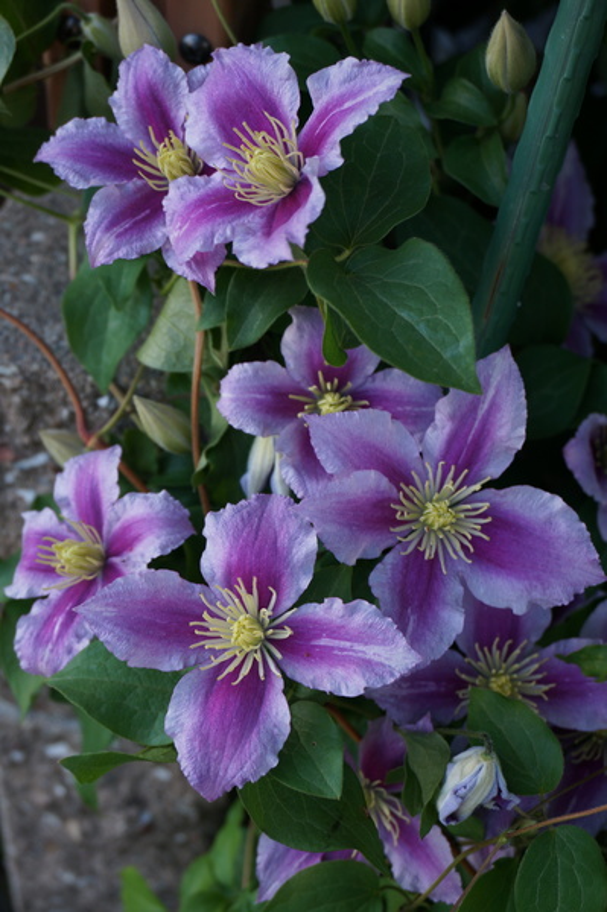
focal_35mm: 46
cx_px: 304
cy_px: 456
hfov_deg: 28.9
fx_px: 1178
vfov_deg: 42.4
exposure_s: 1/60
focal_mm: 31
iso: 100
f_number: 5
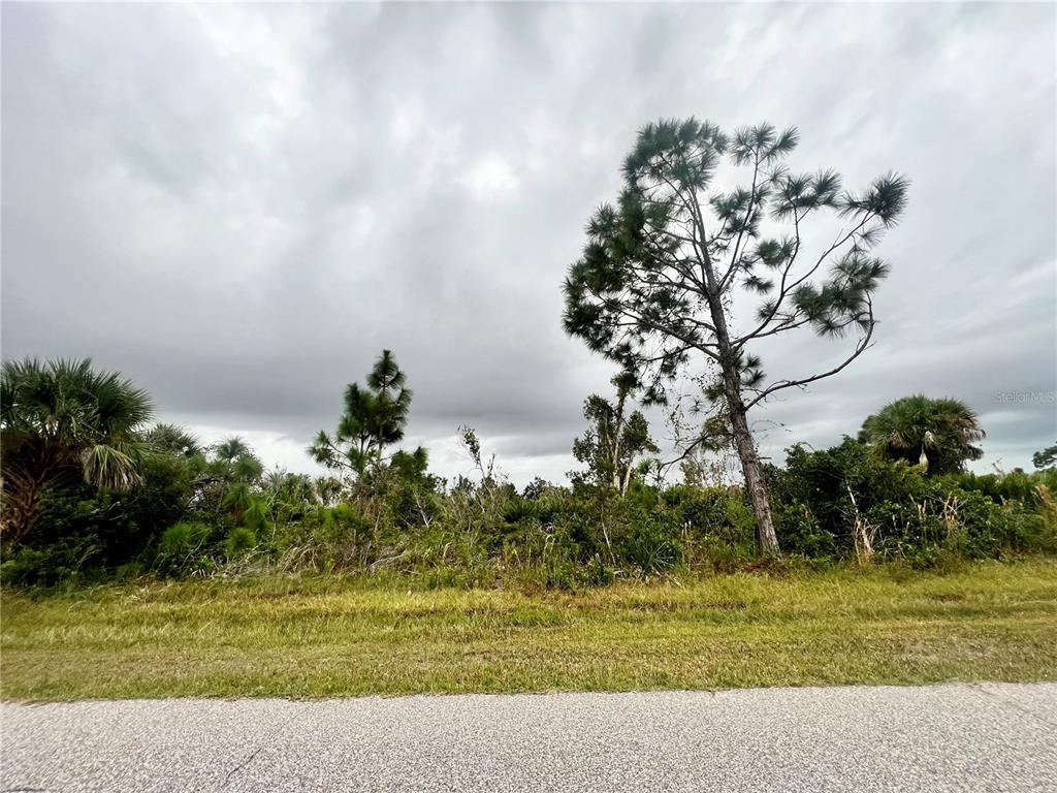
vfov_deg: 89.9
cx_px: 528
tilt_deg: +16.9
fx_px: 397
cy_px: 396
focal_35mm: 13
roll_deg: +2.8
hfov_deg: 106.2
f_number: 1.8
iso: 64
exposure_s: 1/99
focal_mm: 1.57
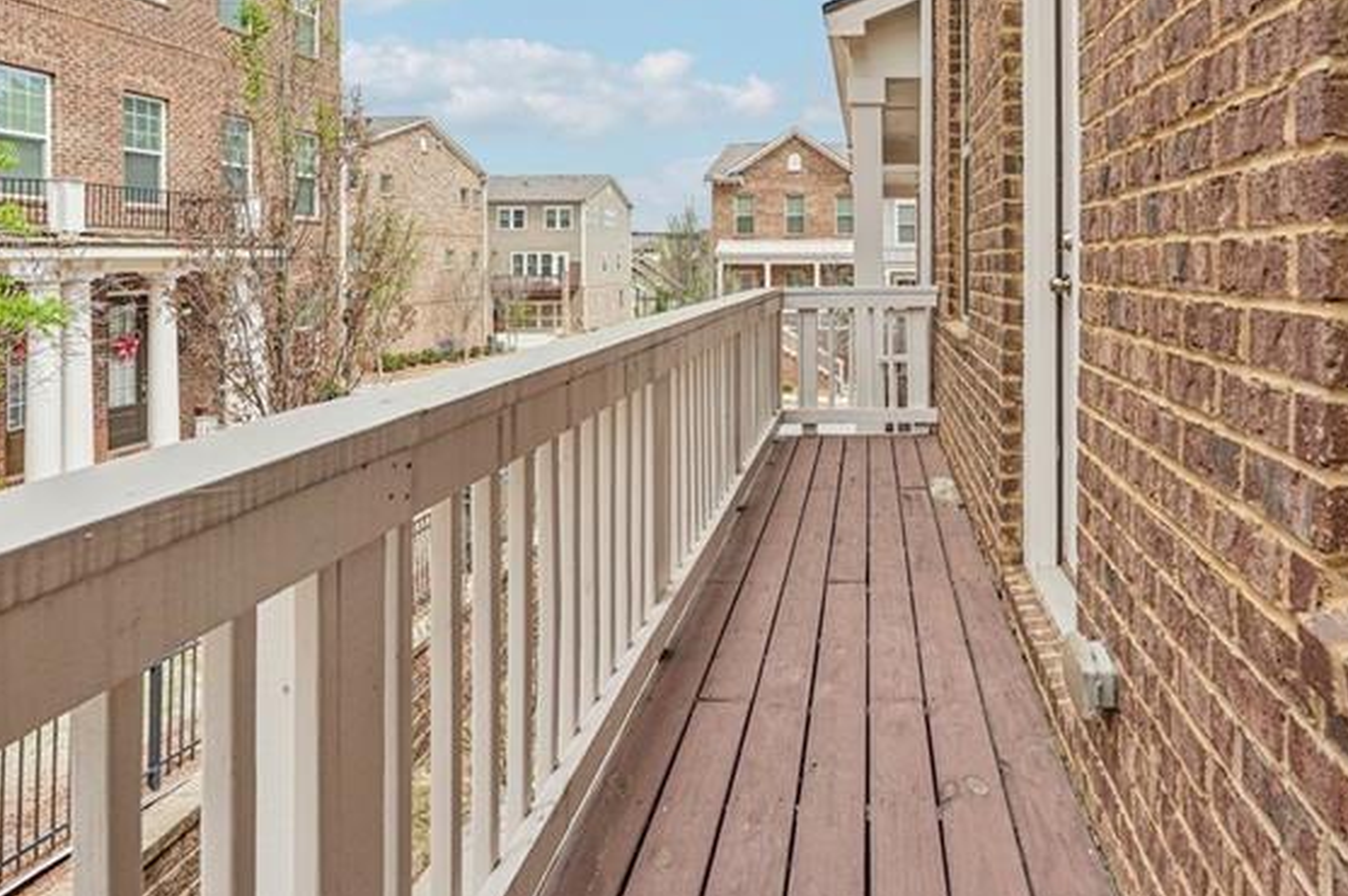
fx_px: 887
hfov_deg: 72.7
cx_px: 876
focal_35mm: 24
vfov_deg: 52.2
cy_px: 276
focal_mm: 16.5
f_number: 8
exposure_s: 1/1250
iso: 800
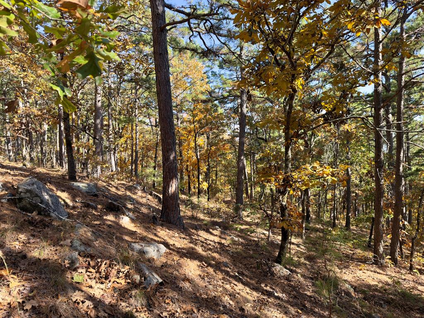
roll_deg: +2.3
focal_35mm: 24
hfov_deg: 71.6
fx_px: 294
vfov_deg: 56.8
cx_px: 212
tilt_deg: -0.6
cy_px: 159
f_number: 1.78
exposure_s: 1/608
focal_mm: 6.76
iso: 80
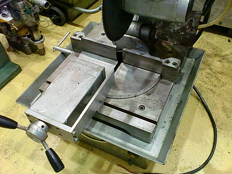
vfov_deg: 40.7
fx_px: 235
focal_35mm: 35
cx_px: 116
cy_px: 87
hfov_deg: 52.6
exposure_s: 1/60
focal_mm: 6.3
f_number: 3.1
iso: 800
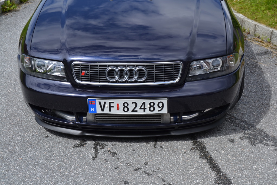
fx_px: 462
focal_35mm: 60
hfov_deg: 33.4
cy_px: 92
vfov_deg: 22.6
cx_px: 138
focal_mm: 40
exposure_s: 1/250
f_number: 8
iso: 100
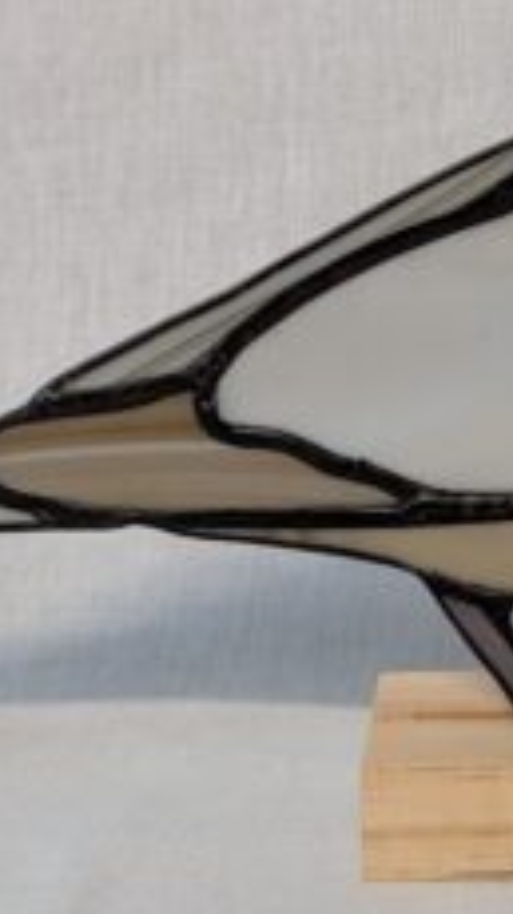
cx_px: 521
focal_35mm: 91
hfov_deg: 13.1
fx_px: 2205
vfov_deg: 22.2
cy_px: -72
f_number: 1.7
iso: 47
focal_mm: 4.53
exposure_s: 1/33.3
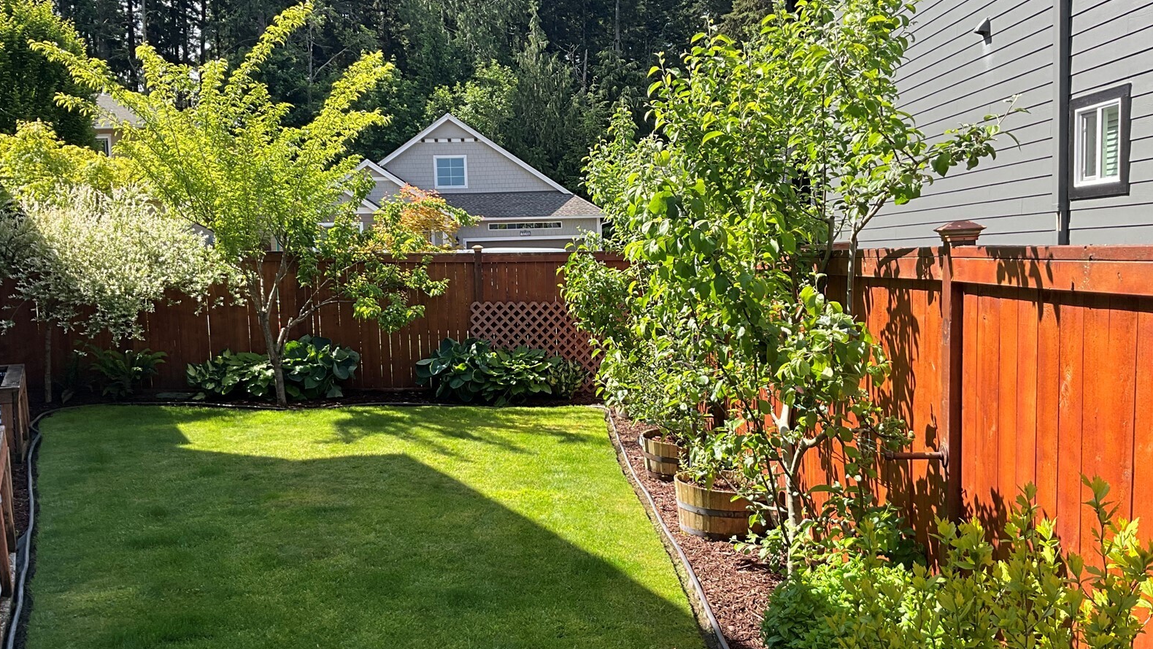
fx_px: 978
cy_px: 343
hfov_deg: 61.0
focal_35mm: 32
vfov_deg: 36.7
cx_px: 579
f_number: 1.8
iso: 25
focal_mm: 3
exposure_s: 1/509
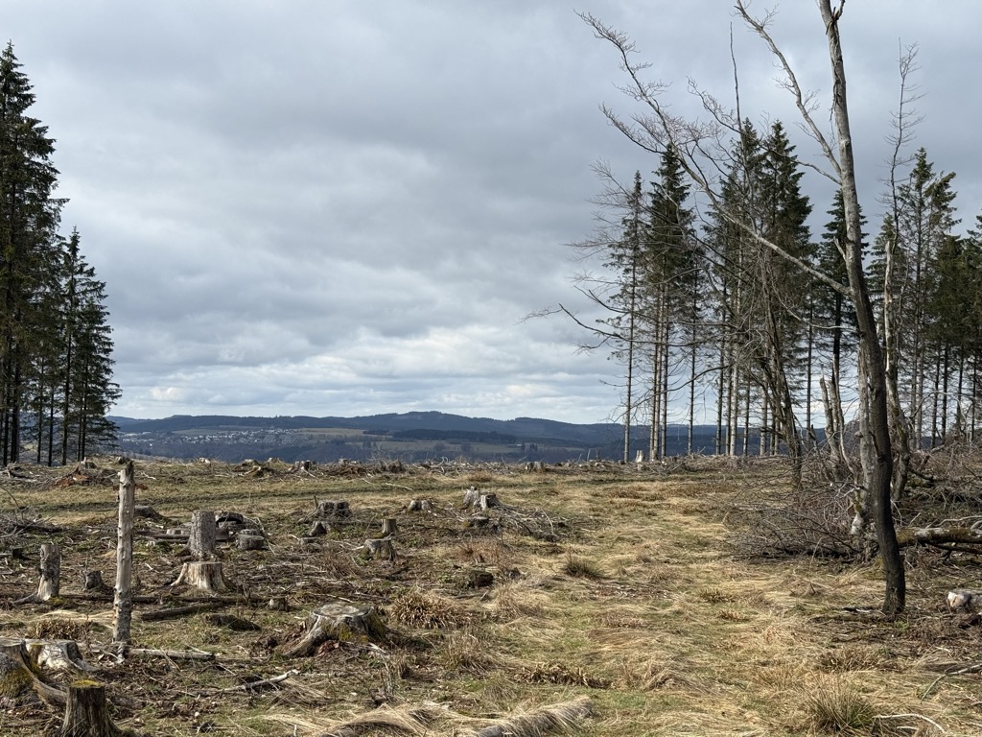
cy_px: 368
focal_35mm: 48
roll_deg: -1.0
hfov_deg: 39.7
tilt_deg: +1.6
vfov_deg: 30.3
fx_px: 1362
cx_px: 491
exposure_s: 1/3226
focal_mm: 6.76
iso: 64
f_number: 1.78
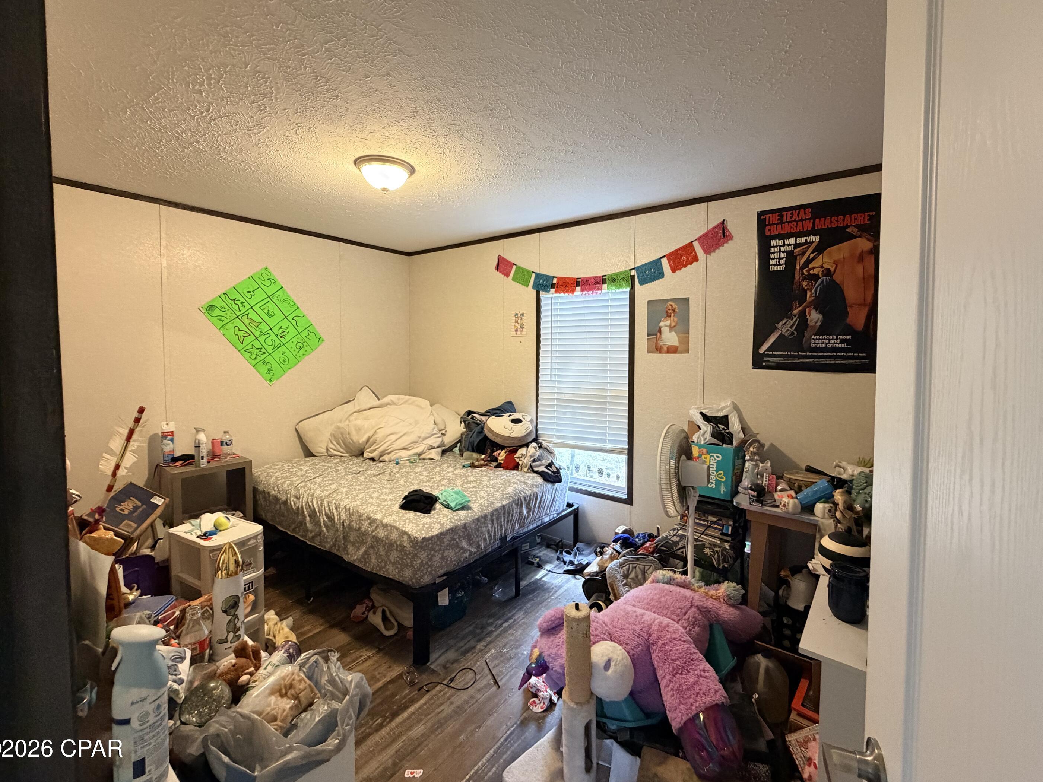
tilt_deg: -2.0
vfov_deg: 81.7
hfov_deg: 98.1
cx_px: 540
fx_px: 452
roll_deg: -0.5
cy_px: 368
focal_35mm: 15
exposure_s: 1/60
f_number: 2.2
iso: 500
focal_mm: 2.22
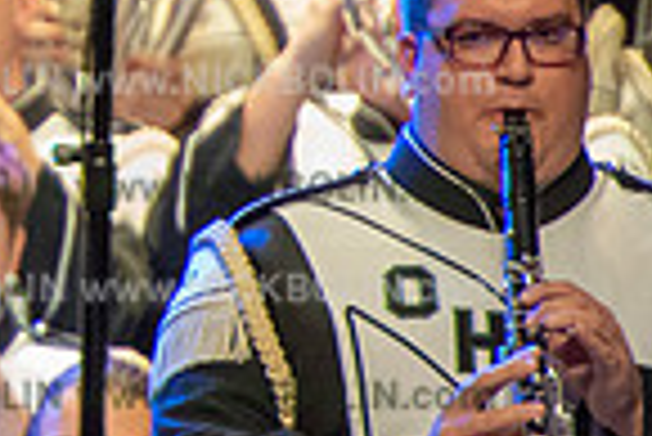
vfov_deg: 0.9
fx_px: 28970
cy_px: 81
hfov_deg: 1.3
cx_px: -558
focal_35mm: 1598
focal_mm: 400
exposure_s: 1/250
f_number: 5.6
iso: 8000
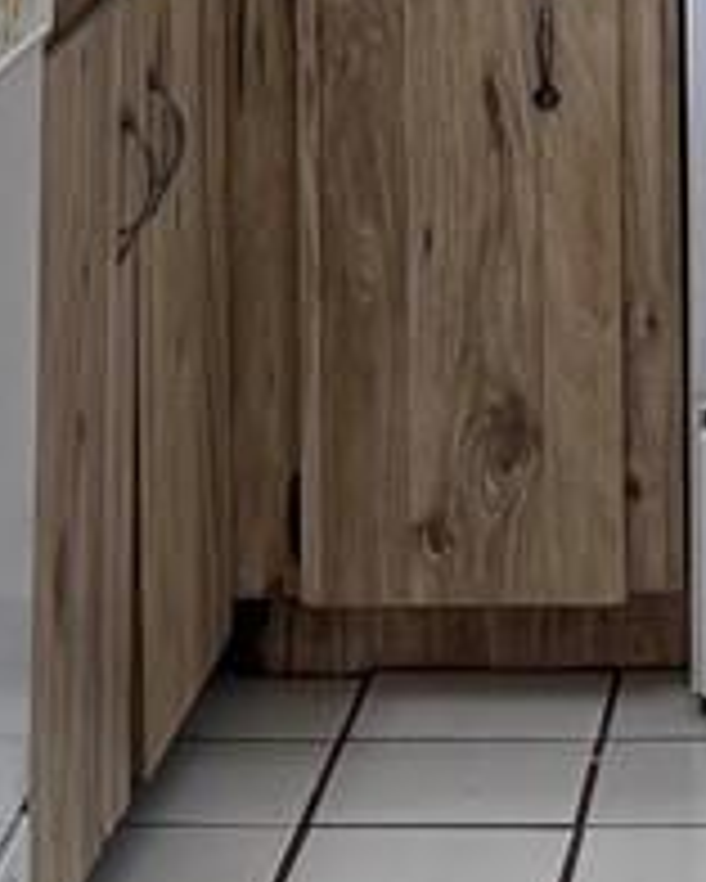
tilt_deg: -1.8
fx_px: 4985
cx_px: 814
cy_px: -670
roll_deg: +0.5
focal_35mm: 191
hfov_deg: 8.0
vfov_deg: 9.6
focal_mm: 6.76
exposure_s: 1/227
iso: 125
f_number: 1.78
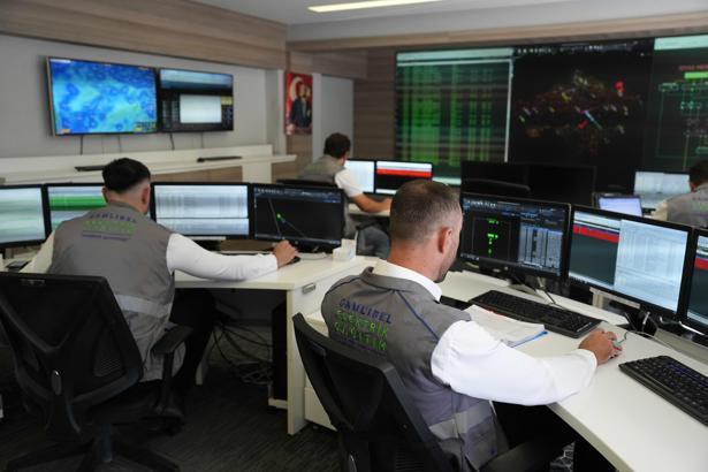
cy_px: 236
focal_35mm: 29
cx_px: 354
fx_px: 570
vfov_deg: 45.0
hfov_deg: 63.7
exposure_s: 1/320
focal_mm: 29
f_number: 2.8
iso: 4000
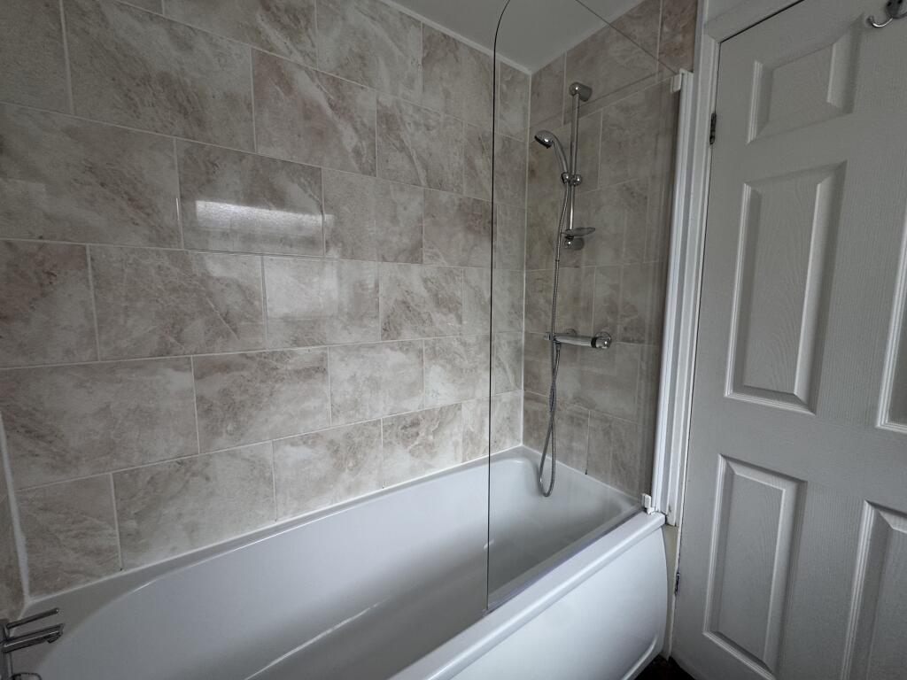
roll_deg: -0.4
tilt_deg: -6.2
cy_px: 340
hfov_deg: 102.1
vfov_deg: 85.7
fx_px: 367
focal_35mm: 14
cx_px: 454
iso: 125
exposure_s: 1/99
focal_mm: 2.22
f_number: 2.2
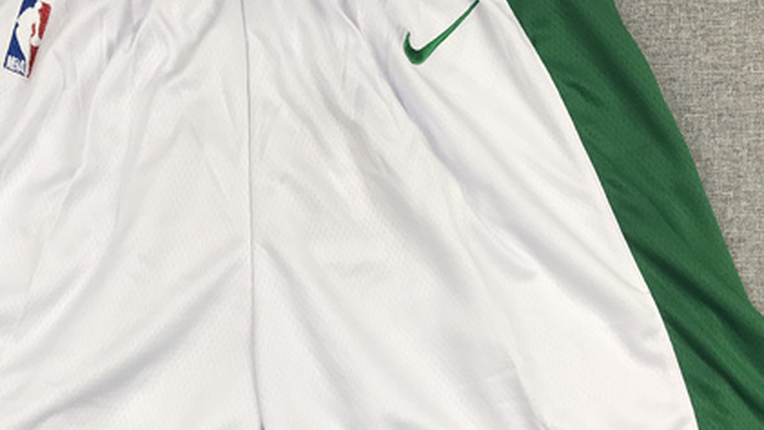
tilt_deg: -84.0
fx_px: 1175
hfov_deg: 35.7
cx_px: 258
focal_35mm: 58
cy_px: 288
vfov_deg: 20.7
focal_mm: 3.99
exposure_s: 1/100
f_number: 1.8
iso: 32
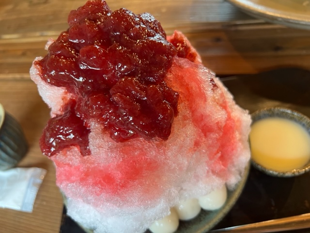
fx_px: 233
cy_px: 116
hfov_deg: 67.3
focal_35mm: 26
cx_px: 155
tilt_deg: -55.4
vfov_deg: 53.1
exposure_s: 1/60
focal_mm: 5.7
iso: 160
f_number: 1.5
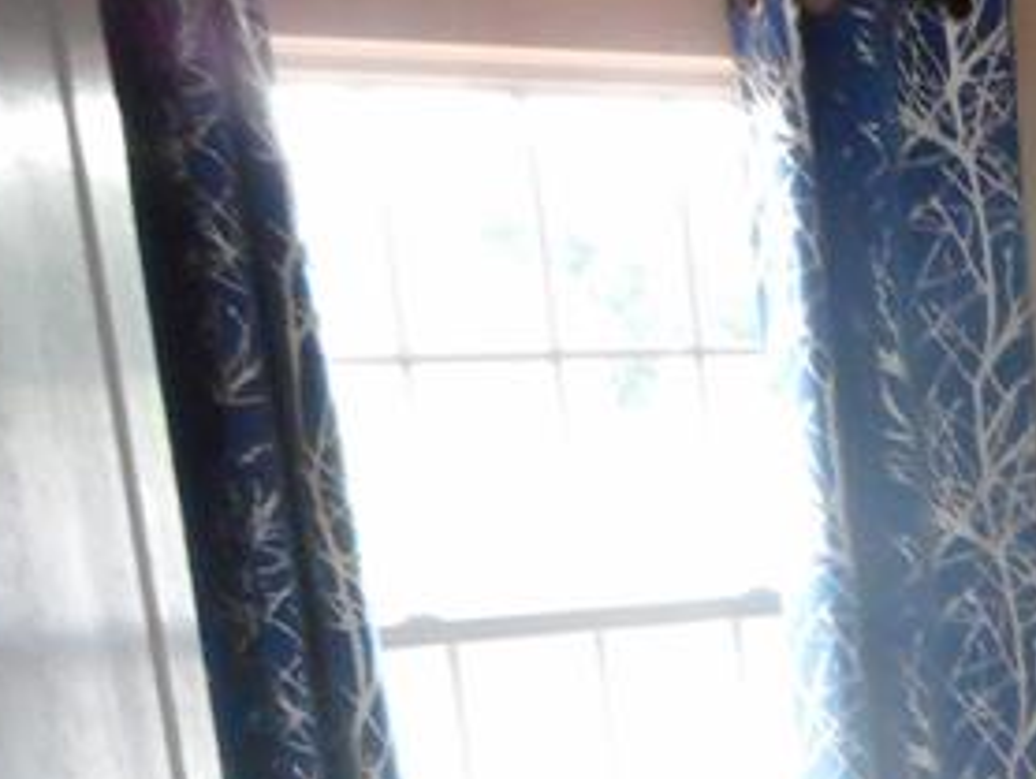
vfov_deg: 14.7
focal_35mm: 92
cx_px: 1554
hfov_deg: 18.8
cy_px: 1249
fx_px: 2756
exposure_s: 1/30
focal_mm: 4.5
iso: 400
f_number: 3.7
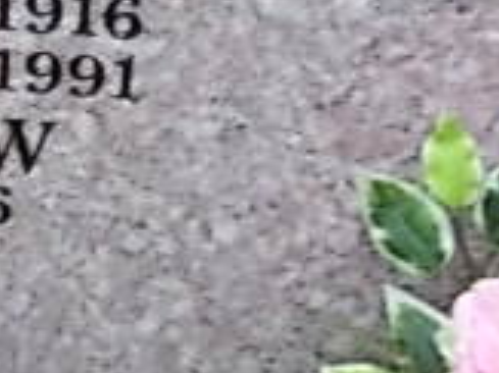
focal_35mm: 102
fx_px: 1469
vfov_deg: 14.1
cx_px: -331
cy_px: -64
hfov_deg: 16.8
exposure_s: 1/25
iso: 125
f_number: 3.2
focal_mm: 4.6
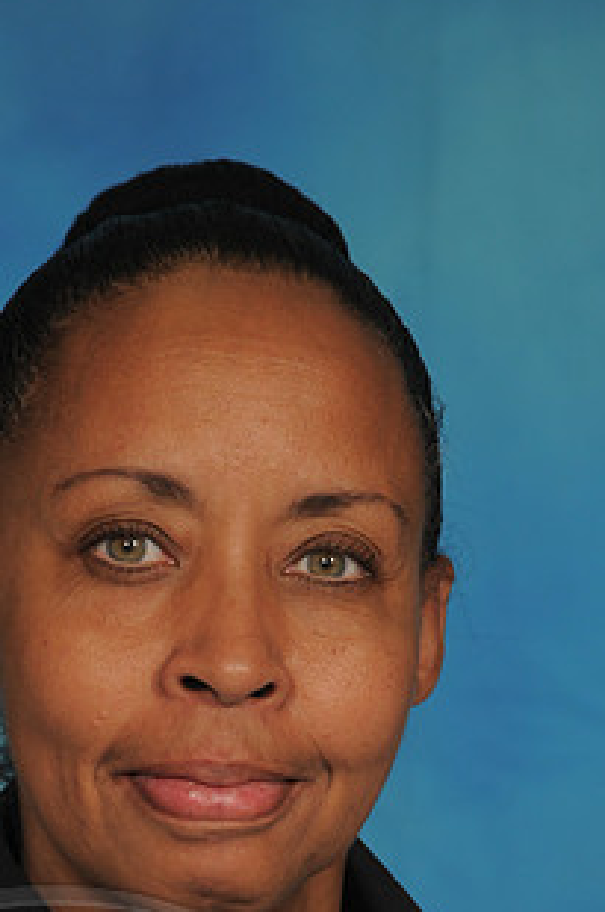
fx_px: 7967
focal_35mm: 315
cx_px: 214
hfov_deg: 4.3
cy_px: 764
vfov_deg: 6.5
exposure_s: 1/125
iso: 200
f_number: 6.3
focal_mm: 112
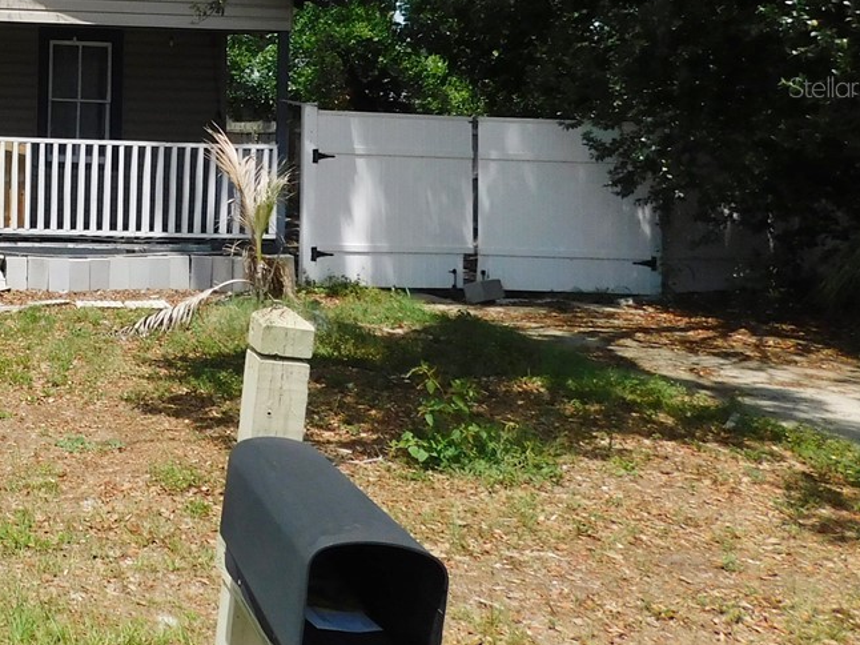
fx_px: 1416
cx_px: -150
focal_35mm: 57
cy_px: 87
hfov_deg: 29.5
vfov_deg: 25.0
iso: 125
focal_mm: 4
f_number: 6
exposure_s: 1/500
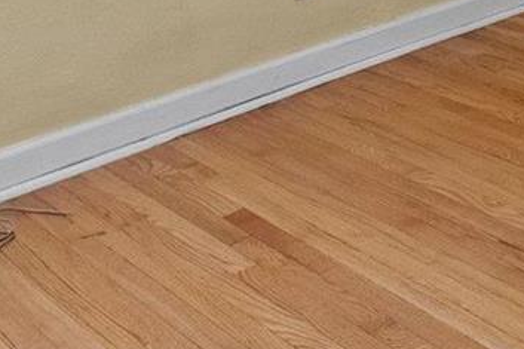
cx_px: 591
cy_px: -345
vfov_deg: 15.8
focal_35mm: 68
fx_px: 989
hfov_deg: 27.0
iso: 400
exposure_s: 1/4
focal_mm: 10
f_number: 7.1
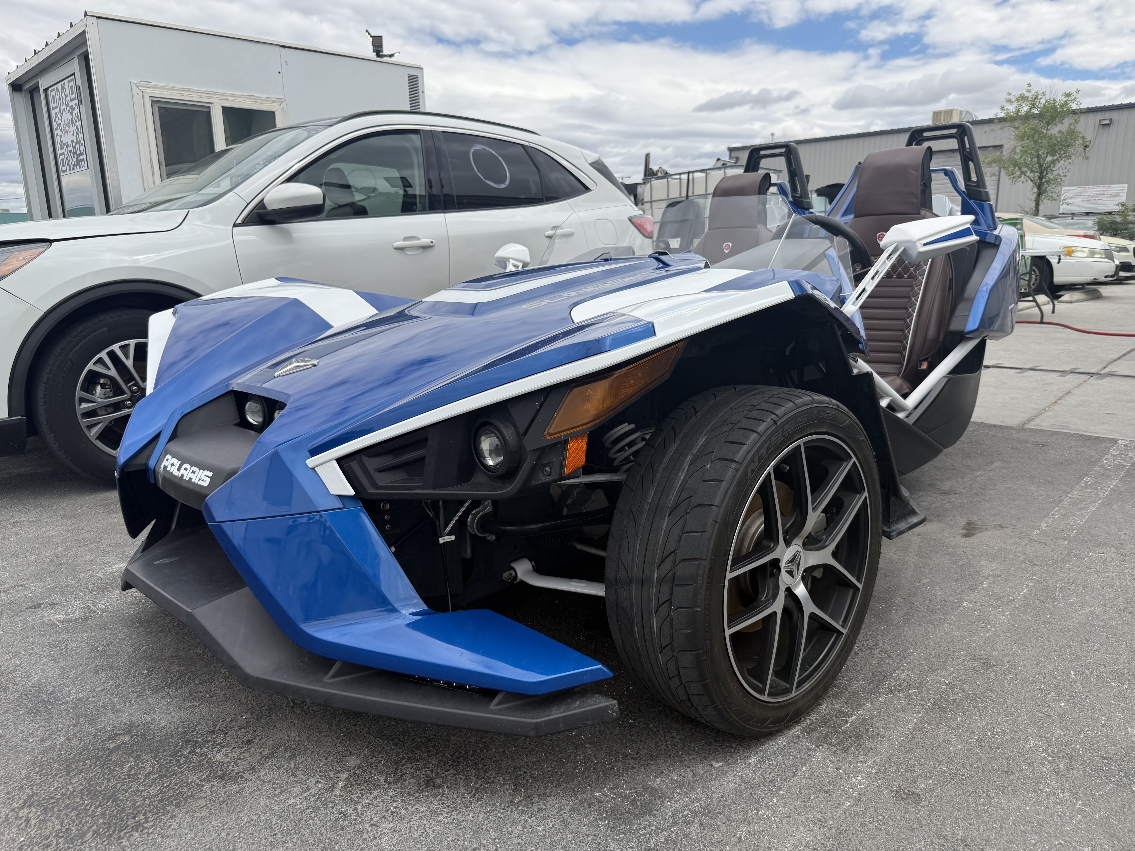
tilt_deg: -12.7
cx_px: 568
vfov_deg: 56.8
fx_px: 787
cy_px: 426
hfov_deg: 71.6
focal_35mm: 24
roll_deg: +0.8
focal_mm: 6.76
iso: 80
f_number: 1.78
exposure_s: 1/3759
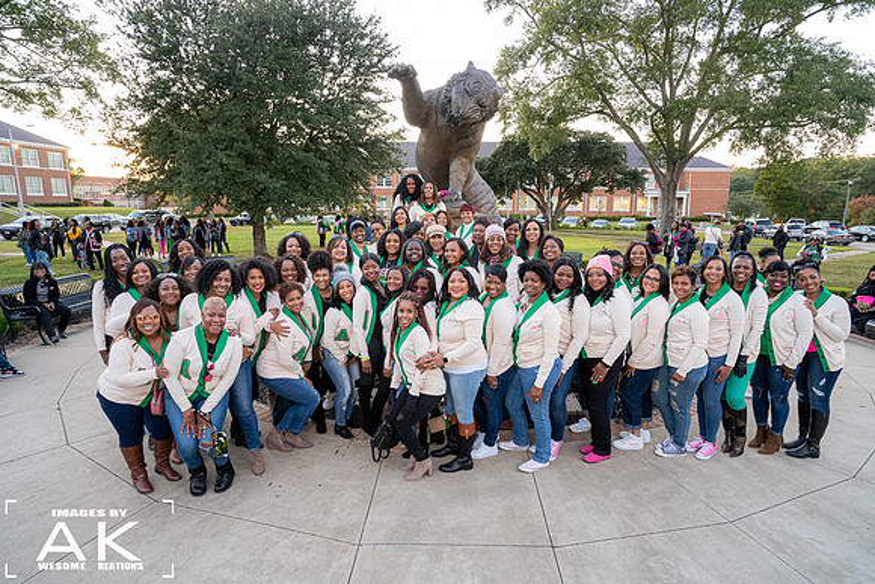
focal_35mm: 21
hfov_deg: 81.2
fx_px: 511
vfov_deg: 59.5
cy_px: 292
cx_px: 438
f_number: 4
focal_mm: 21
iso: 3200
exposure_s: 1/100
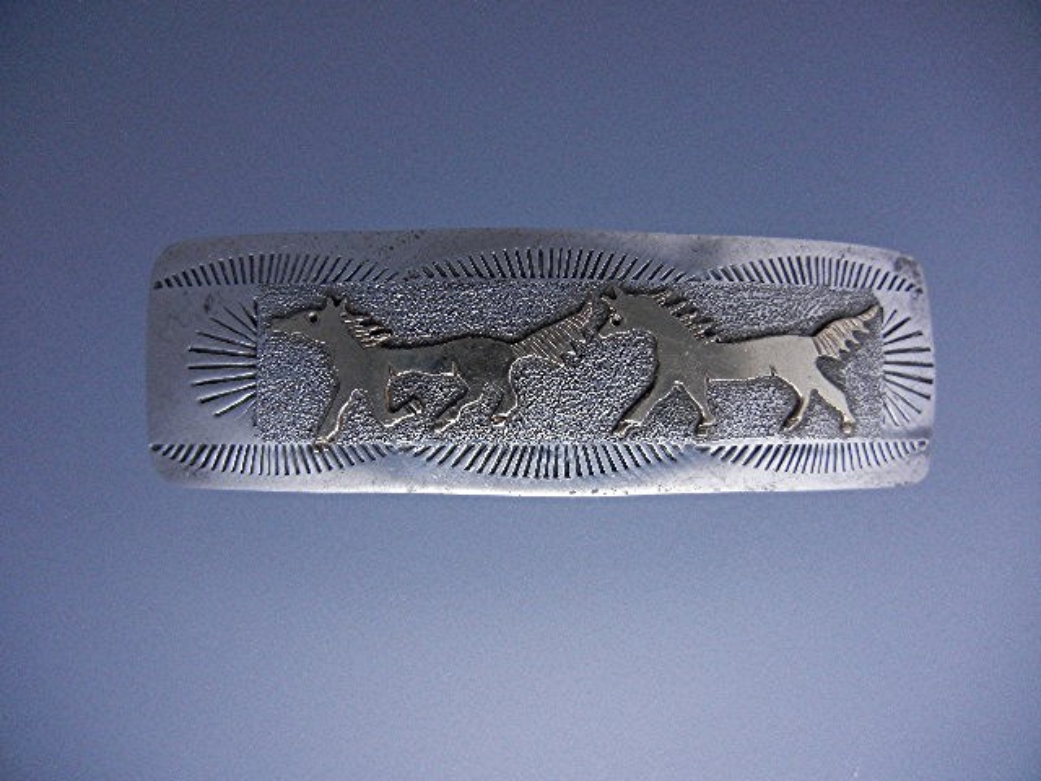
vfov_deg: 46.8
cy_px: 390
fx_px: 902
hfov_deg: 60.0
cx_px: 520
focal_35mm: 30
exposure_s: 1/62.7
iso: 359
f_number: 3.5
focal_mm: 5.4
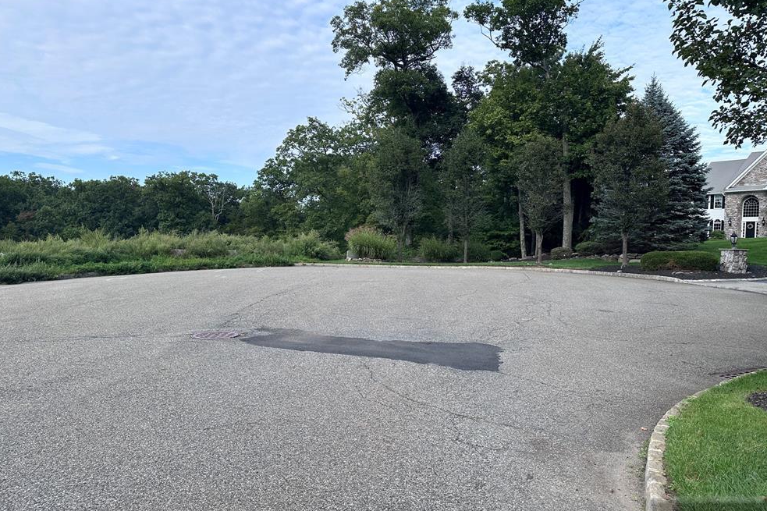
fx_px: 554
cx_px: 370
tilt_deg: -0.9
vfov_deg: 49.5
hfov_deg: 69.4
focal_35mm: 26
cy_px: 253
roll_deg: -1.8
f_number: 1.78
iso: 80
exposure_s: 1/1916
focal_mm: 6.86
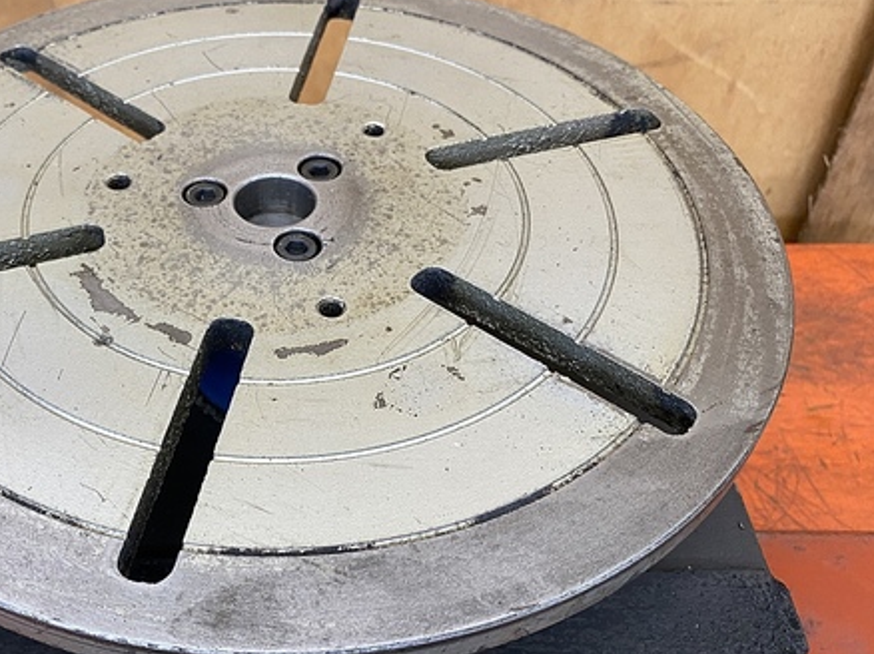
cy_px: 355
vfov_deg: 37.7
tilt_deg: -46.7
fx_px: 959
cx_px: 263
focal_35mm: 38
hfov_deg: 47.8
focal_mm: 4.25
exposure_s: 1/60
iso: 125
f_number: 1.8
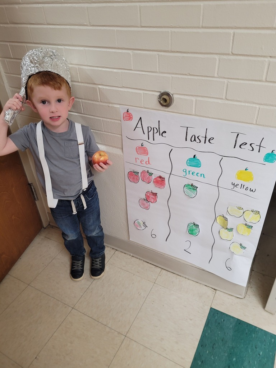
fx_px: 276
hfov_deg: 53.1
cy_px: 184
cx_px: 138
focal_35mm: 26
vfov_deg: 67.3
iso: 200
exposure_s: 1/60
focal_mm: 5.4
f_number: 1.8
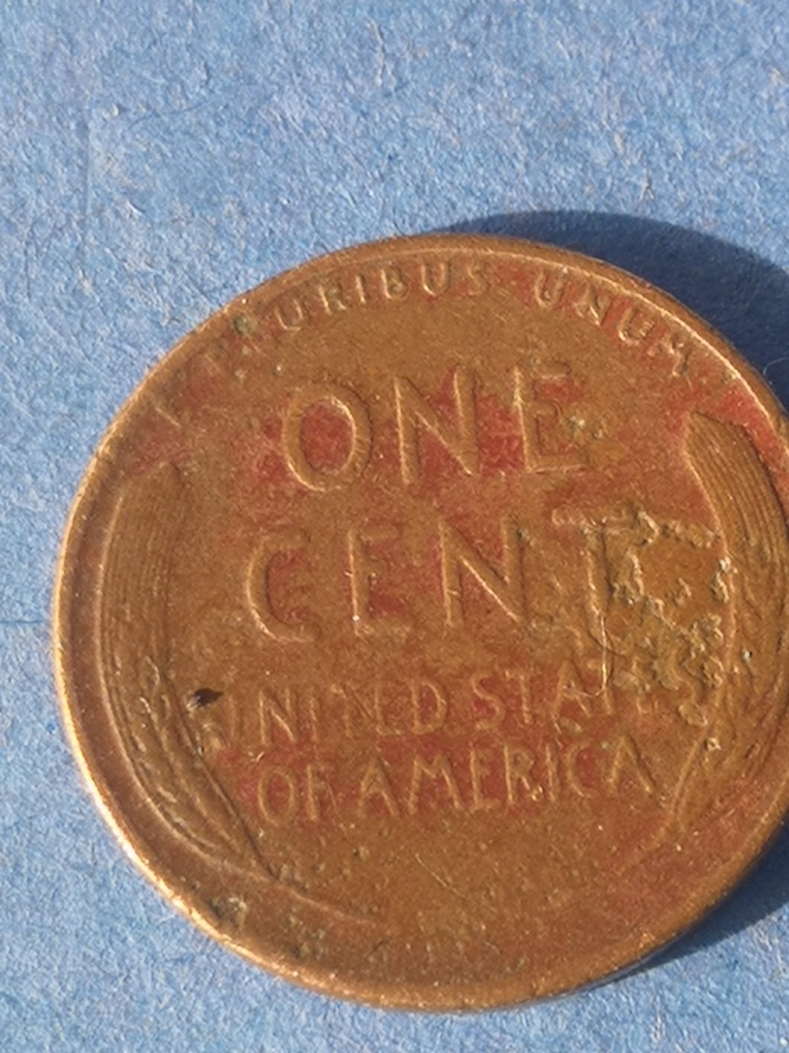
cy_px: 526
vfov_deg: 14.6
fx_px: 4103
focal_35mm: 135
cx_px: 394
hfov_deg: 11.0
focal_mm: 5.58
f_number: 1.8
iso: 50
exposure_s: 1/281
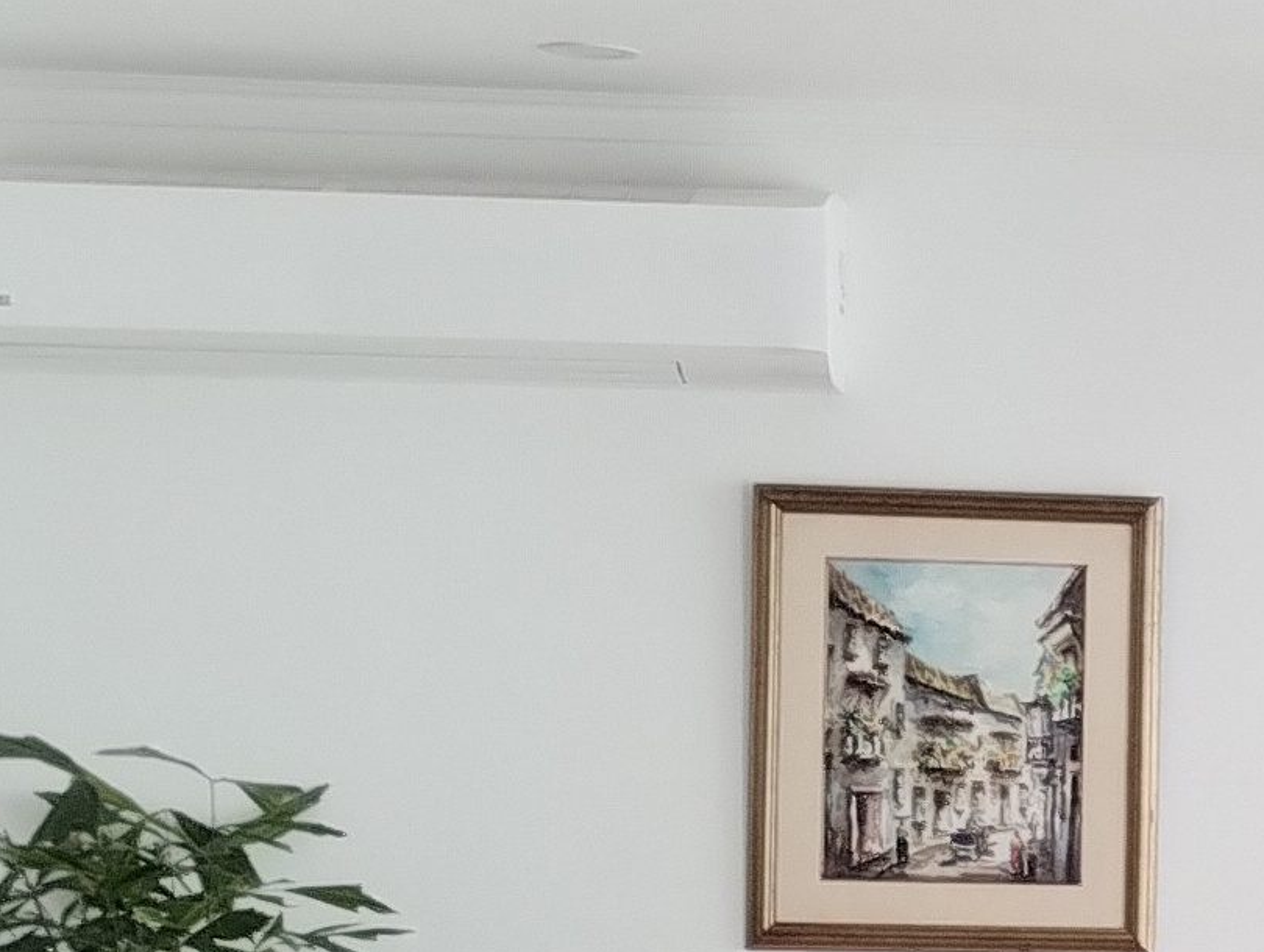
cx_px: 2629
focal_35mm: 141
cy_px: 847
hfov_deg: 12.2
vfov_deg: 10.5
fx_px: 5156
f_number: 1.8
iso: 138
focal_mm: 4.27
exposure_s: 1/60
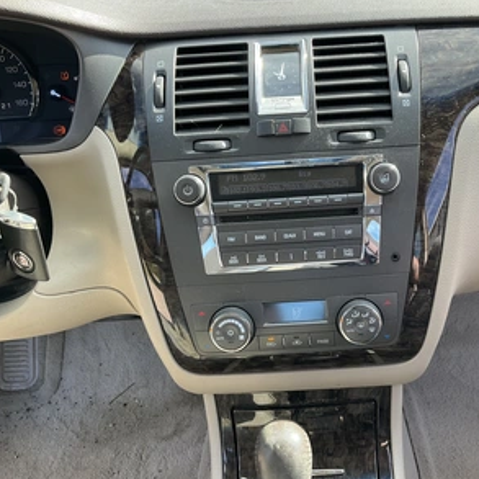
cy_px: 244
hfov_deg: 46.7
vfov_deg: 47.2
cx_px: 307
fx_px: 548
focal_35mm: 35
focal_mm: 3
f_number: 1.8
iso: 25
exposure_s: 1/122
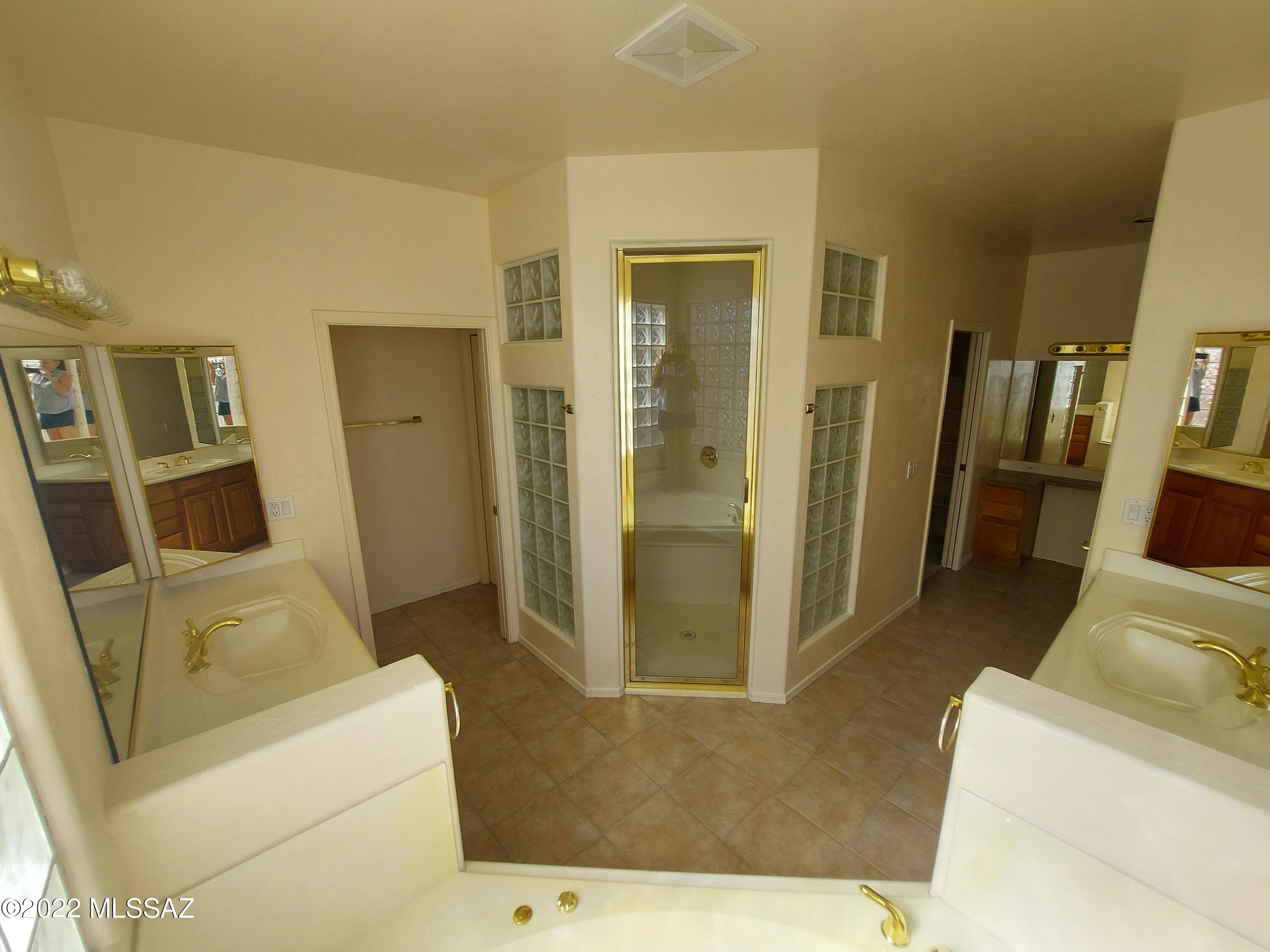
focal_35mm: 13
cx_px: 635
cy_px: 476
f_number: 2.2
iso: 50
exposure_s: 1/217
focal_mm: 1.74
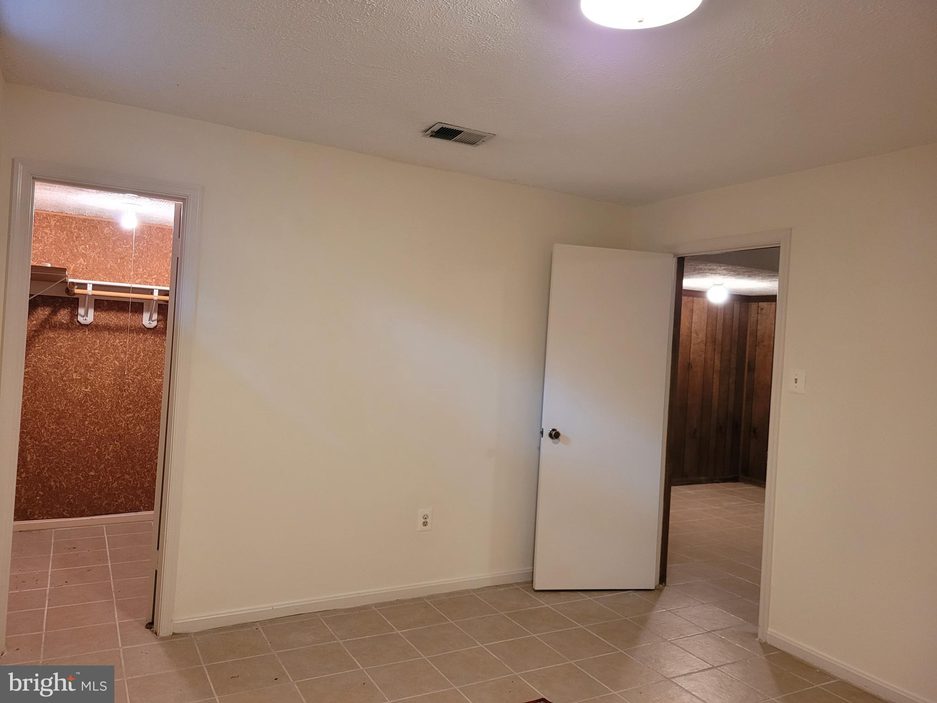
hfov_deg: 67.3
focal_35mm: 26
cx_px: 468
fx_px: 704
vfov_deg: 53.1
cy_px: 352
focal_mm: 5.4
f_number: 1.8
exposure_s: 1/40
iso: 320
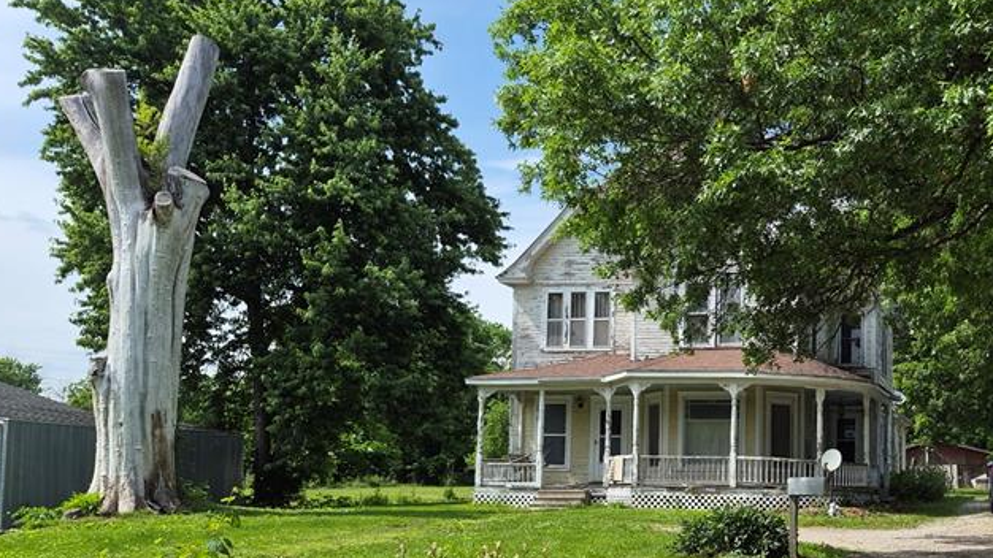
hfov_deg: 47.2
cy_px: 414
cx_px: 766
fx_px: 1079
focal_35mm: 41
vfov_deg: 28.6
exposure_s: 1/3648
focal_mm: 5.4
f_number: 1.8
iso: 80
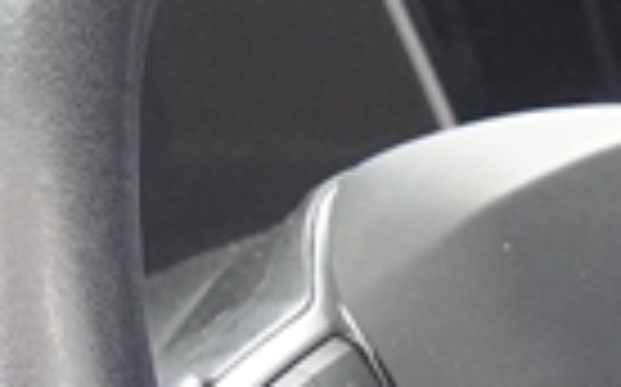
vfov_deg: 2.7
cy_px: 353
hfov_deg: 4.3
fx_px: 8249
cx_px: 819
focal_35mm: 488
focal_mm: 43
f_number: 2.8
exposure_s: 1/160
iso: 4000
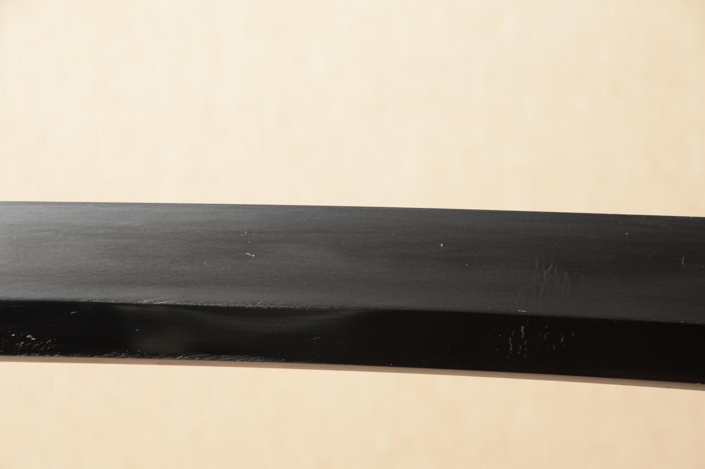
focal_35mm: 168
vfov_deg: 8.2
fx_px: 3287
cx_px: 352
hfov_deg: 12.2
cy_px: 234
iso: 400
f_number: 11
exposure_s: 1/2
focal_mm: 112
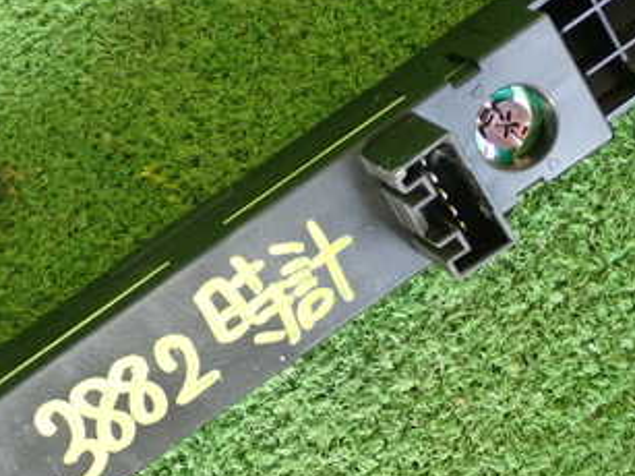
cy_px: 306
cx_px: 205
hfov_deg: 22.7
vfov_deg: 17.1
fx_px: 1577
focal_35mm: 86
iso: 1000
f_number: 2.9
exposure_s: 1/125
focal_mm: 7.84
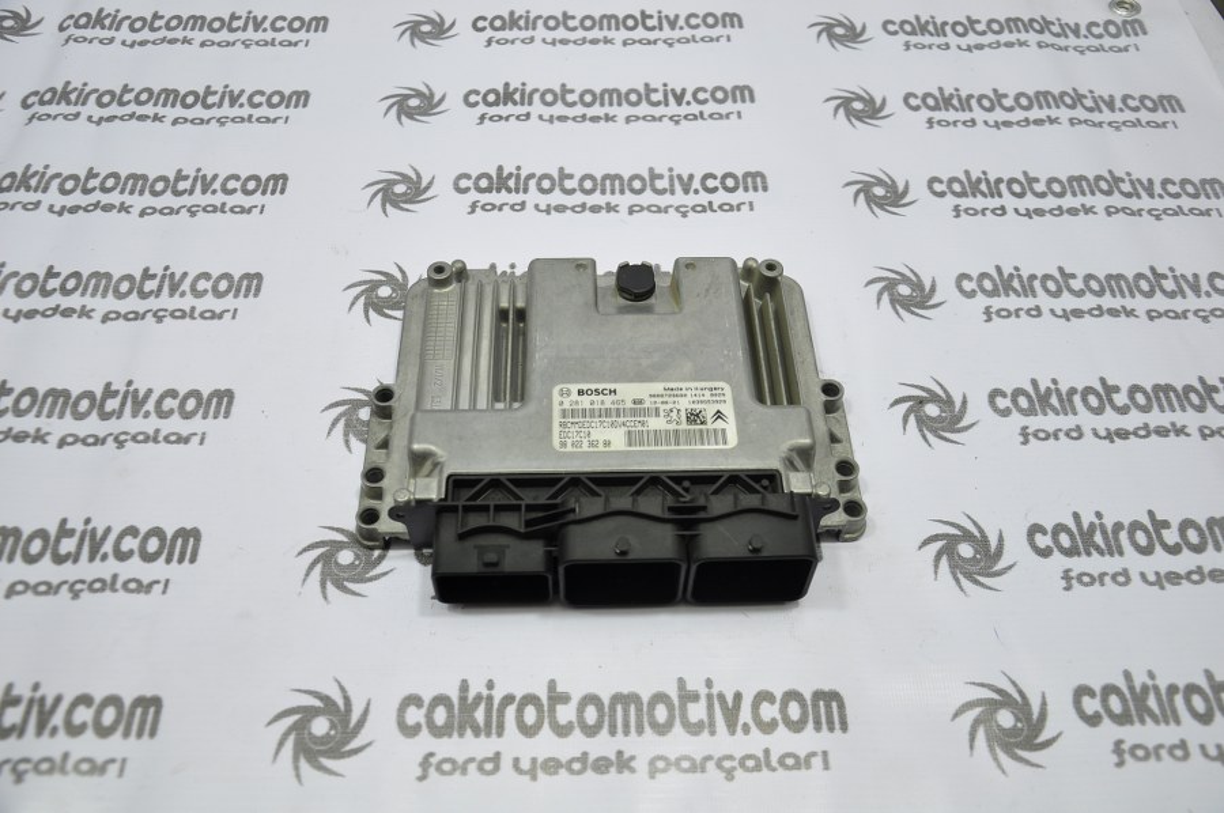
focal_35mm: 33
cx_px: 612
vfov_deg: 39.9
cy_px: 406
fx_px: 1121
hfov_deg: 57.3
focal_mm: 22
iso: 200
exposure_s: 1/40
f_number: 4.5
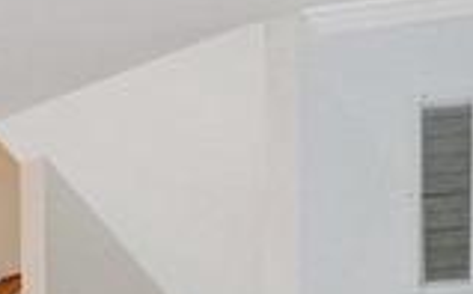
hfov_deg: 13.1
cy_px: 539
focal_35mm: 105
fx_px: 1352
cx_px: -753
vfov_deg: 11.5
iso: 1250
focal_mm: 16
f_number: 8
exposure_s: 1/50
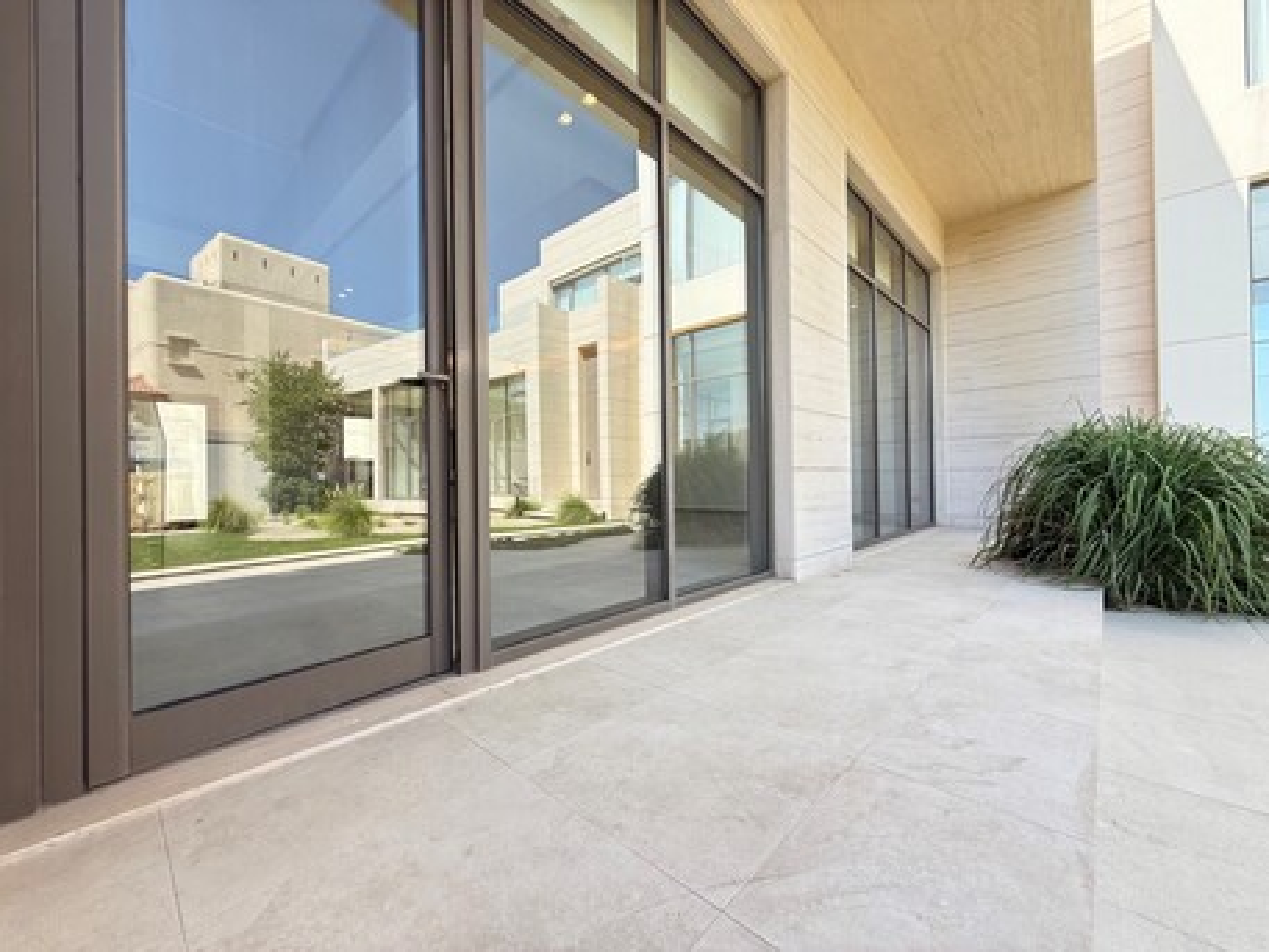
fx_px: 513
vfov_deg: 85.7
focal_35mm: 14
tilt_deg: +0.7
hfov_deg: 102.0
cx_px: 634
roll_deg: +0.9
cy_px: 476
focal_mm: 2.22
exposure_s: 1/318
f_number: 2.2
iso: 64
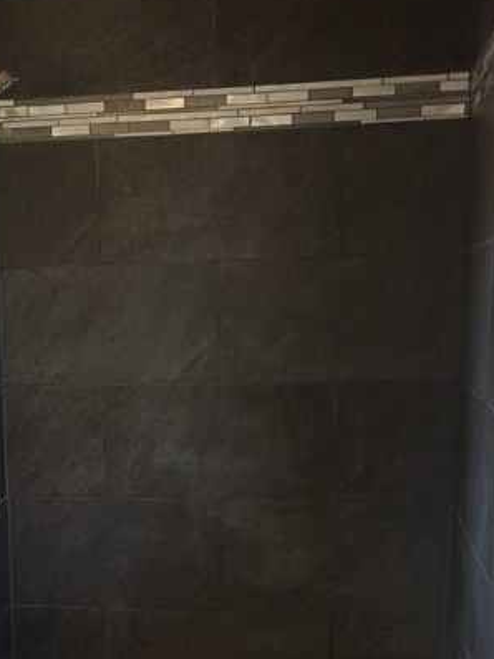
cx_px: 141
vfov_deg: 33.6
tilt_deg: -10.5
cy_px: 505
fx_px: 1067
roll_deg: +1.6
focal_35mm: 56
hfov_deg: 25.8
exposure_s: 1/24
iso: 200
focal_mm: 4.15
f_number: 2.2
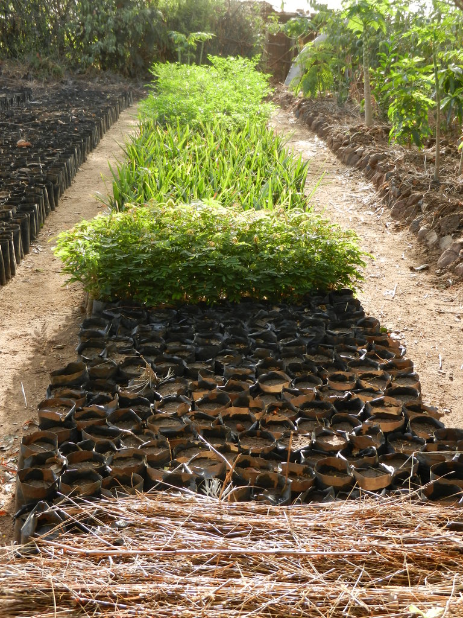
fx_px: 945
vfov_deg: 36.2
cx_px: 232
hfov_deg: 27.5
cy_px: 309
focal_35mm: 53
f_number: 4.4
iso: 160
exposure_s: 1/100
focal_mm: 9.4
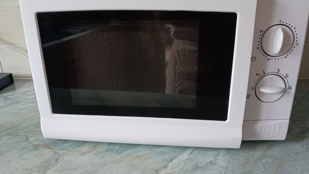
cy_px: 83
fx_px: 246
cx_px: 157
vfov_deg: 38.9
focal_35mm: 30
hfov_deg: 64.3
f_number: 1.8
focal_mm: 4
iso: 250
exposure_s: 1/25
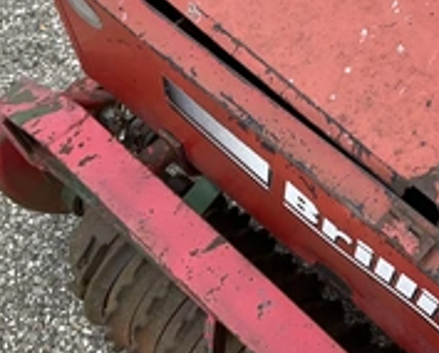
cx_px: 372
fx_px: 832
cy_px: 75
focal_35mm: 64
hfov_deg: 28.7
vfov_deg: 23.6
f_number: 1.8
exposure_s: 1/122
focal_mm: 3
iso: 50
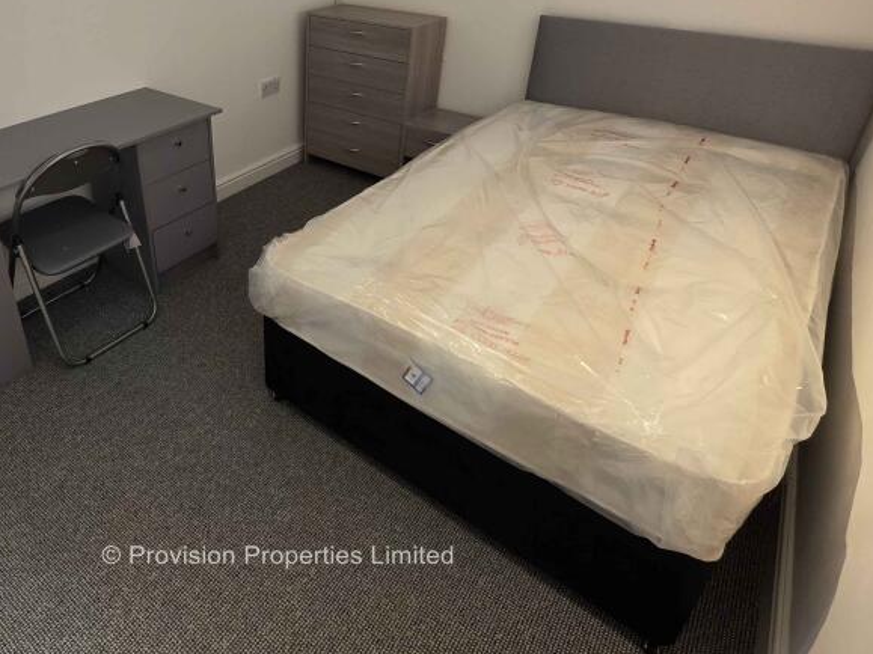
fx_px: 580
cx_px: 277
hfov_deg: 71.3
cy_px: 222
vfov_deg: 57.6
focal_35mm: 23
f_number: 1.9
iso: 320
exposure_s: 1/50
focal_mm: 2.2
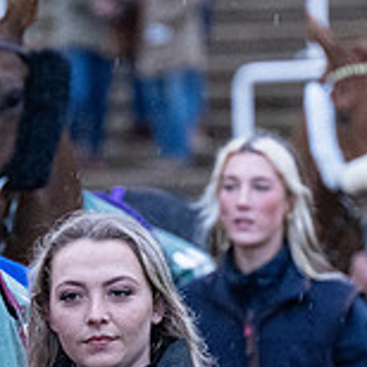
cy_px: 322
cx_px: 87
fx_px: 7641
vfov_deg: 2.8
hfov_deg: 2.8
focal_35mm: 637
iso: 3200
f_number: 4
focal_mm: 145
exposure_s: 1/500
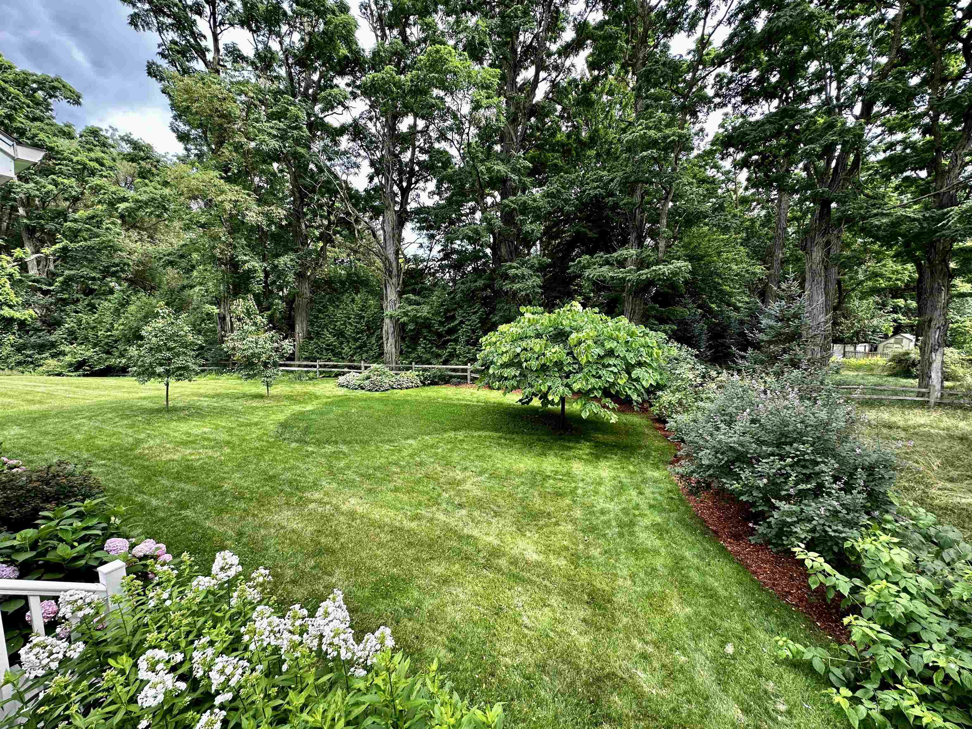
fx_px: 393
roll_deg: +0.0
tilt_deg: -6.6
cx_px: 486
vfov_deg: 85.7
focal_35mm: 14
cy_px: 364
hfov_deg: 102.1
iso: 40
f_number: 2.2
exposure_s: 1/168
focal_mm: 2.22
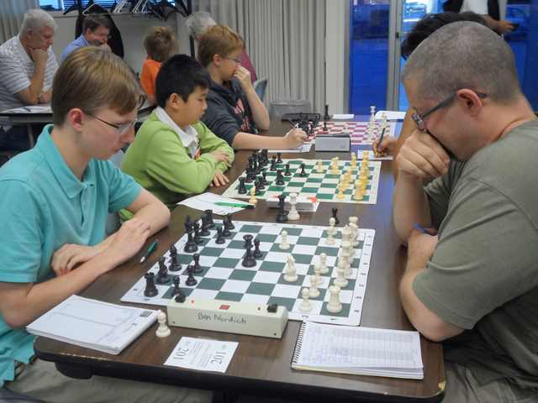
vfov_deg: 39.7
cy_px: 202
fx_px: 560
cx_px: 269
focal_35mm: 36
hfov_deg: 51.4
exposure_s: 1/45
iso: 200
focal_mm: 6.5
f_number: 3
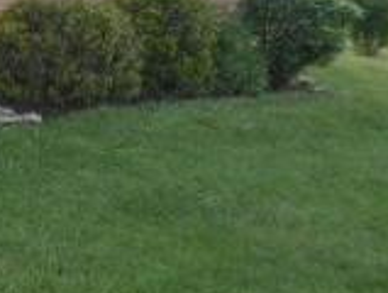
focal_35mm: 91
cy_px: -2
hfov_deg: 19.6
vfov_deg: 16.0
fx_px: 1022
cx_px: -129
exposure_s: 1/100
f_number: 3.2
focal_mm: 4.5
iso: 80
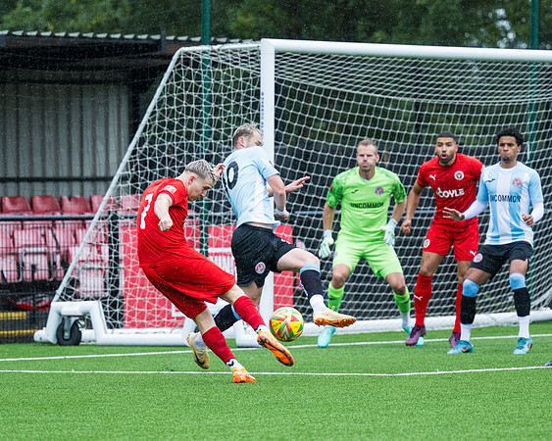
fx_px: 4780
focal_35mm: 293
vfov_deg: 5.3
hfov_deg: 6.6
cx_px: 252
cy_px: 315
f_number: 4
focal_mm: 170
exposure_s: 1/1250
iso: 800
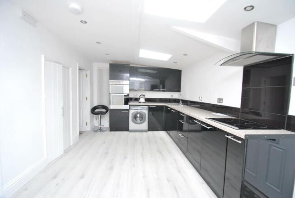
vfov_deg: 77.5
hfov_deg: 100.3
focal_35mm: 15
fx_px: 123
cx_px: 148
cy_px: 99
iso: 400
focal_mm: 10
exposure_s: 1/20
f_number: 3.5
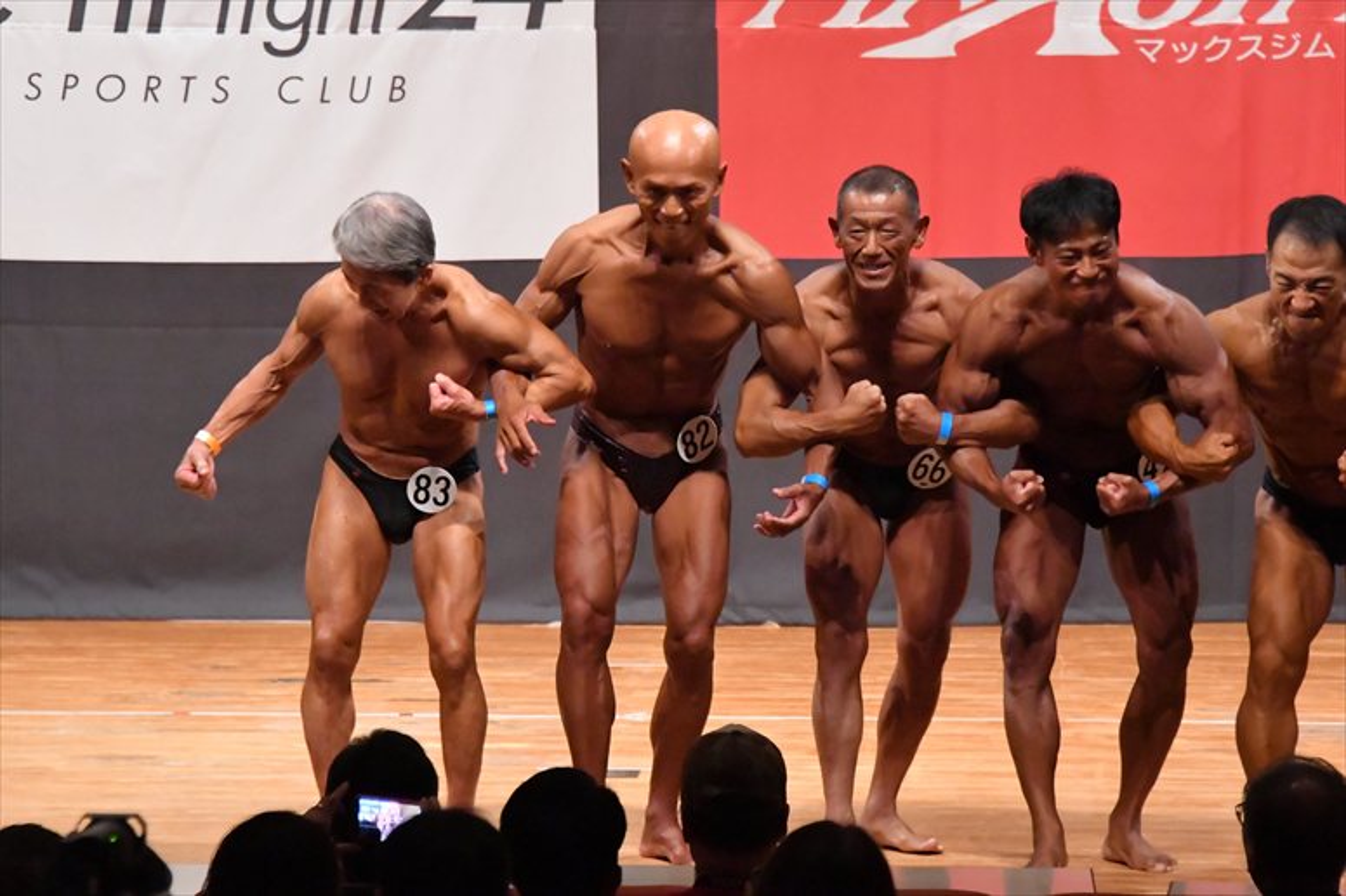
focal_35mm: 270
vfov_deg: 5.1
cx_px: 673
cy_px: 448
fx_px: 10090
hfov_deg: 7.6
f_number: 5.6
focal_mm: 180
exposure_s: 1/400
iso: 12800
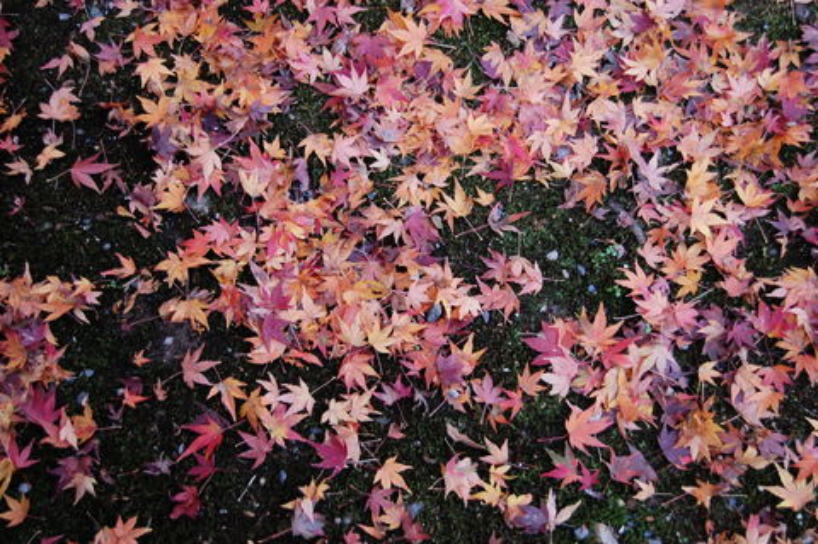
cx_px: 409
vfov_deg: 26.4
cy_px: 272
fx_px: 1158
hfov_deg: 38.9
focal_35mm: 51
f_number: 4.5
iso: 450
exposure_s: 1/30
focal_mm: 34
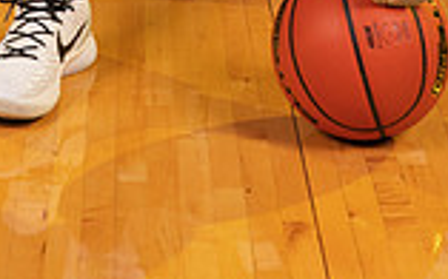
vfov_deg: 7.6
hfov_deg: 12.8
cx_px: 163
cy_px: -313
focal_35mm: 164
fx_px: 2002
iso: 320
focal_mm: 56
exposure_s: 1/320
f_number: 7.1
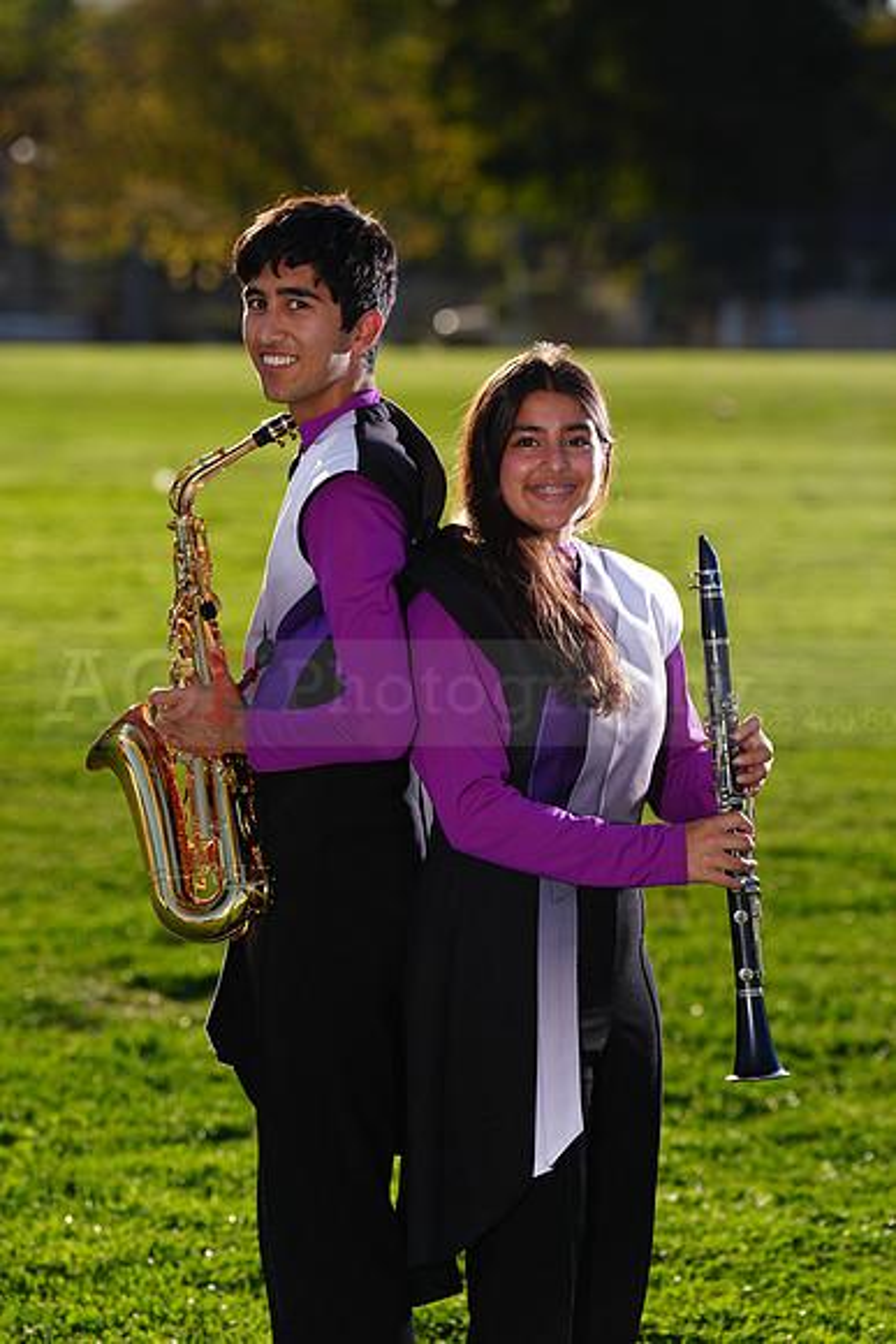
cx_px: 448
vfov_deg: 15.9
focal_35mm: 129
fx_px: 4813
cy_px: 672
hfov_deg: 10.6
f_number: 4
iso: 125
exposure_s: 1/800
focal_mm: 129
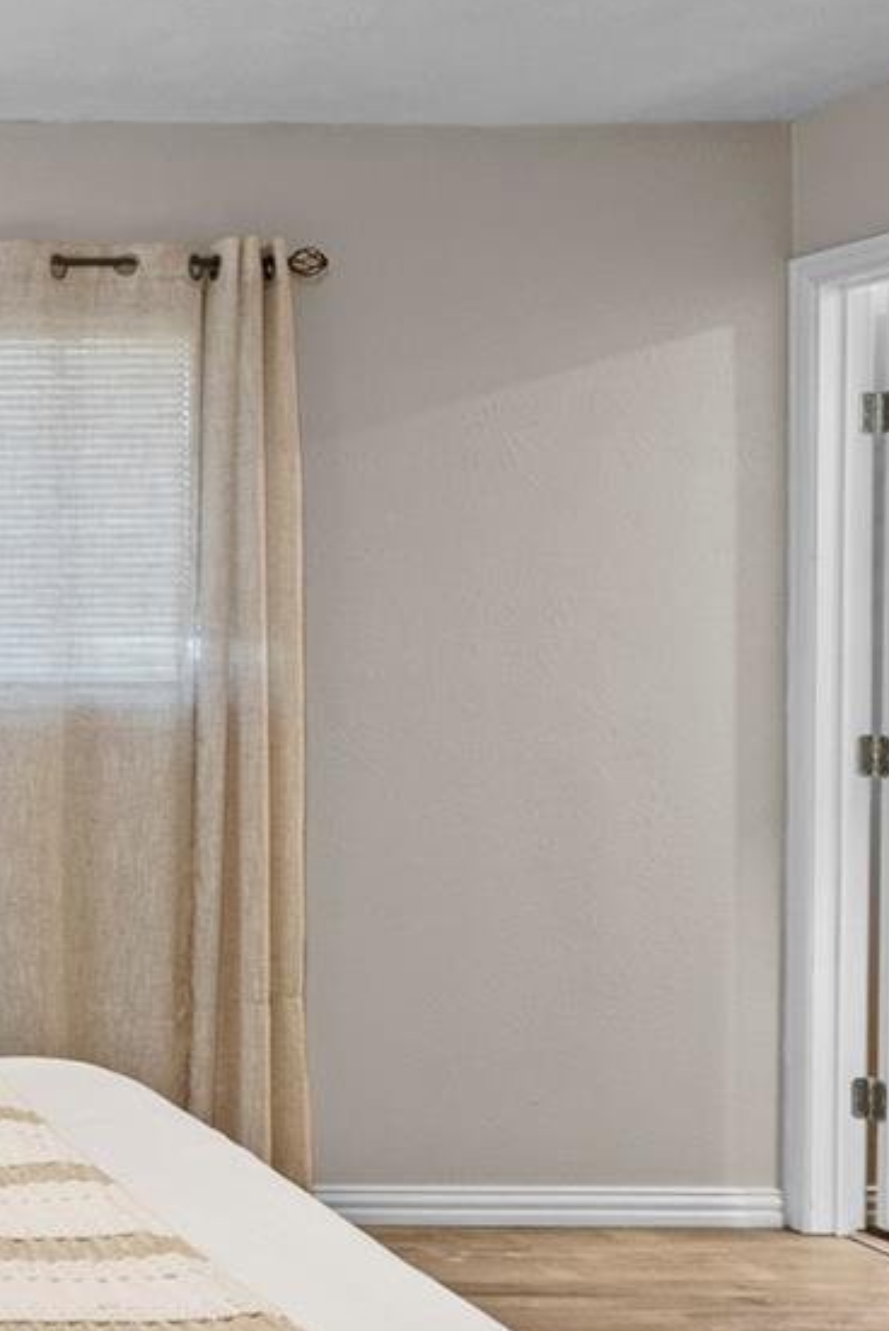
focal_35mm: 52
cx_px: -544
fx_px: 1924
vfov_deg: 38.2
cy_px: 651
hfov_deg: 20.9
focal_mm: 14
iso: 400
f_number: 8
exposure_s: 1/2
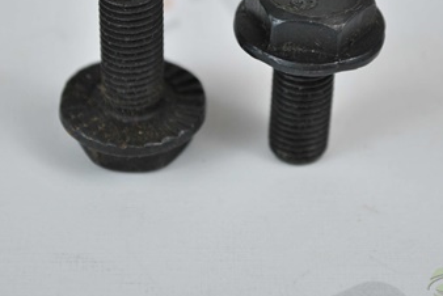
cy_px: 54
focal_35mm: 146
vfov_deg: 9.4
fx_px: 1797
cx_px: 223
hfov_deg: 14.1
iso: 200
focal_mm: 55
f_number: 5.6
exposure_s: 1/30
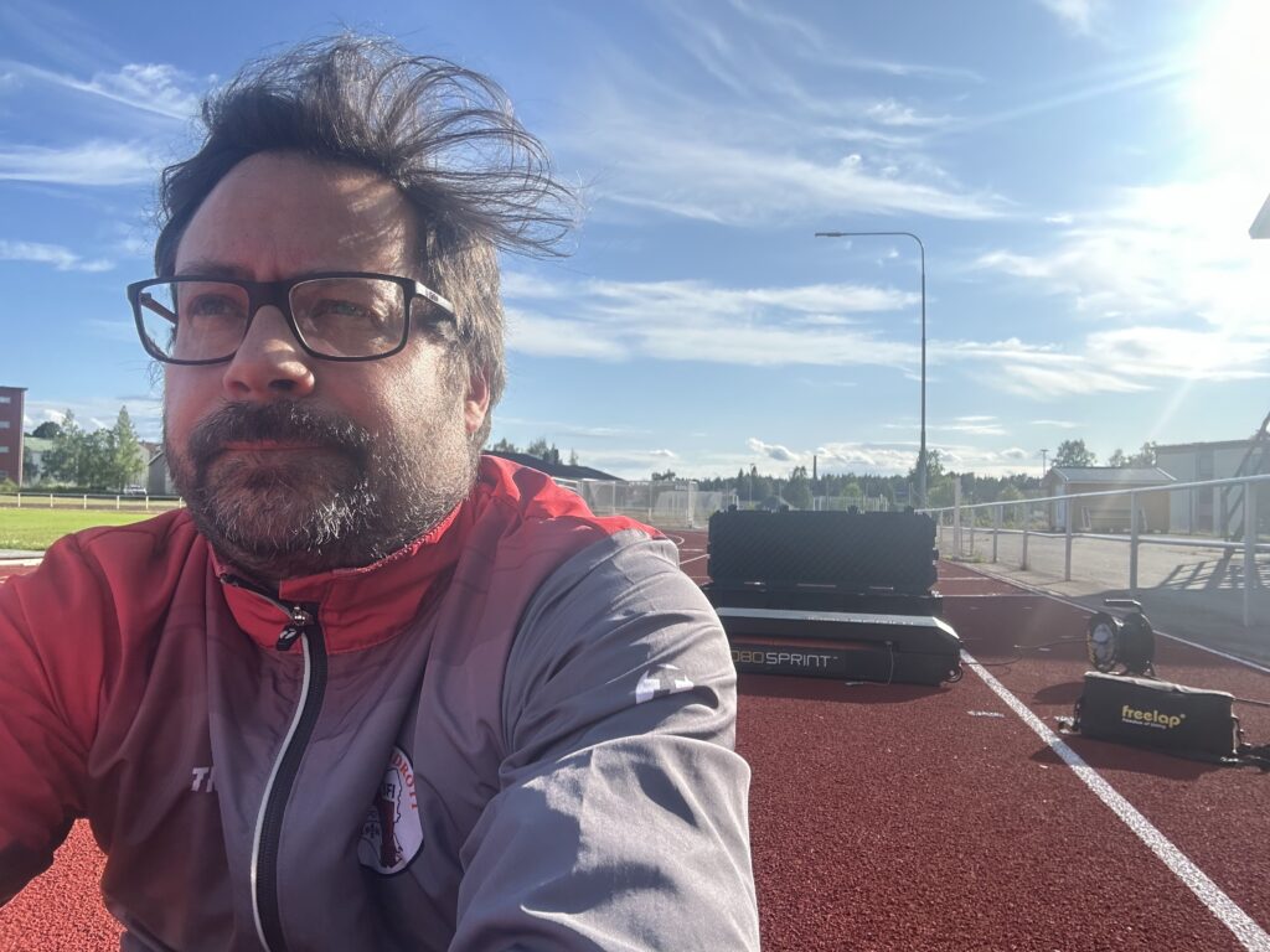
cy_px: 476
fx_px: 844
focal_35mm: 23
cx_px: 635
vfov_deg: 58.9
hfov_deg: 73.9
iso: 25
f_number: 1.9
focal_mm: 2.69
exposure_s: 1/636
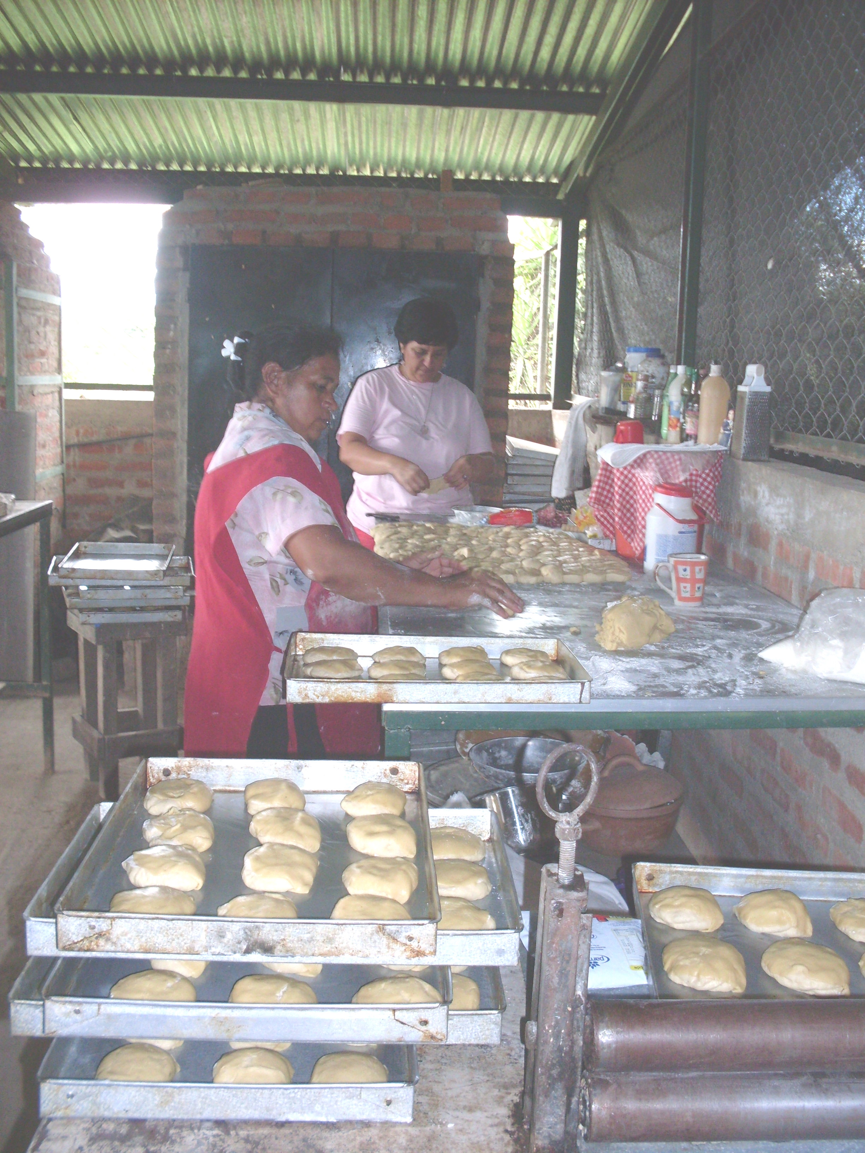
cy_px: 576
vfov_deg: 49.0
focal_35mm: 38
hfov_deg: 37.7
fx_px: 1266
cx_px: 432
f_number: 2.8
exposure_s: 1/45
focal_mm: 6.3
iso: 100
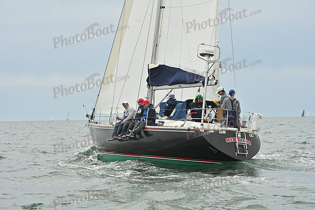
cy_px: 105
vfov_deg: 12.5
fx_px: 963
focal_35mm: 110
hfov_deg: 18.6
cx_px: 158
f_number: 10
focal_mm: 110
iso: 320
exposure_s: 1/800
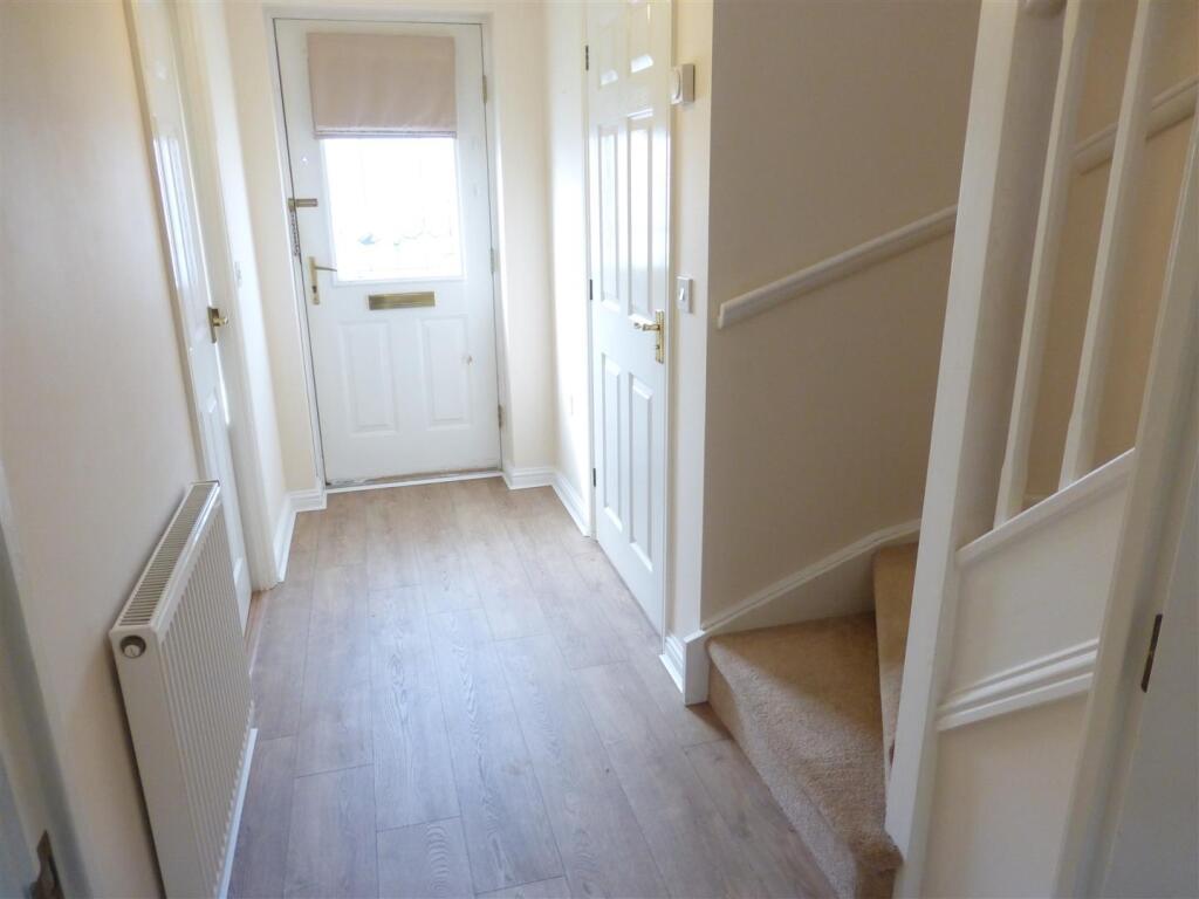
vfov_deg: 56.8
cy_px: 450
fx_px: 831
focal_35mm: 24
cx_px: 600
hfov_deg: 71.6
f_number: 3.3
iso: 400
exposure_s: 1/50
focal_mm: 4.3
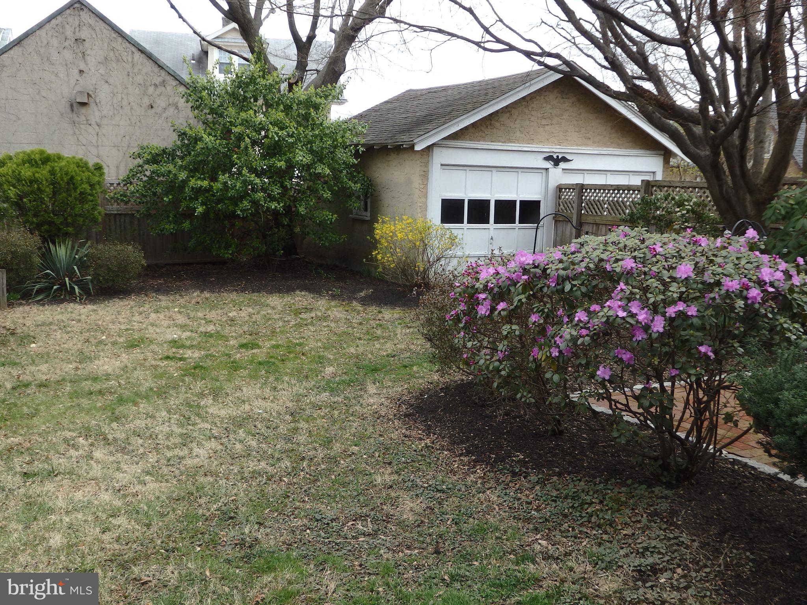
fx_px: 769
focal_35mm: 33
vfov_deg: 42.9
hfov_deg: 55.4
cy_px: 302
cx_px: 404
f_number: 3.4
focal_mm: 6
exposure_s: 1/400
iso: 125
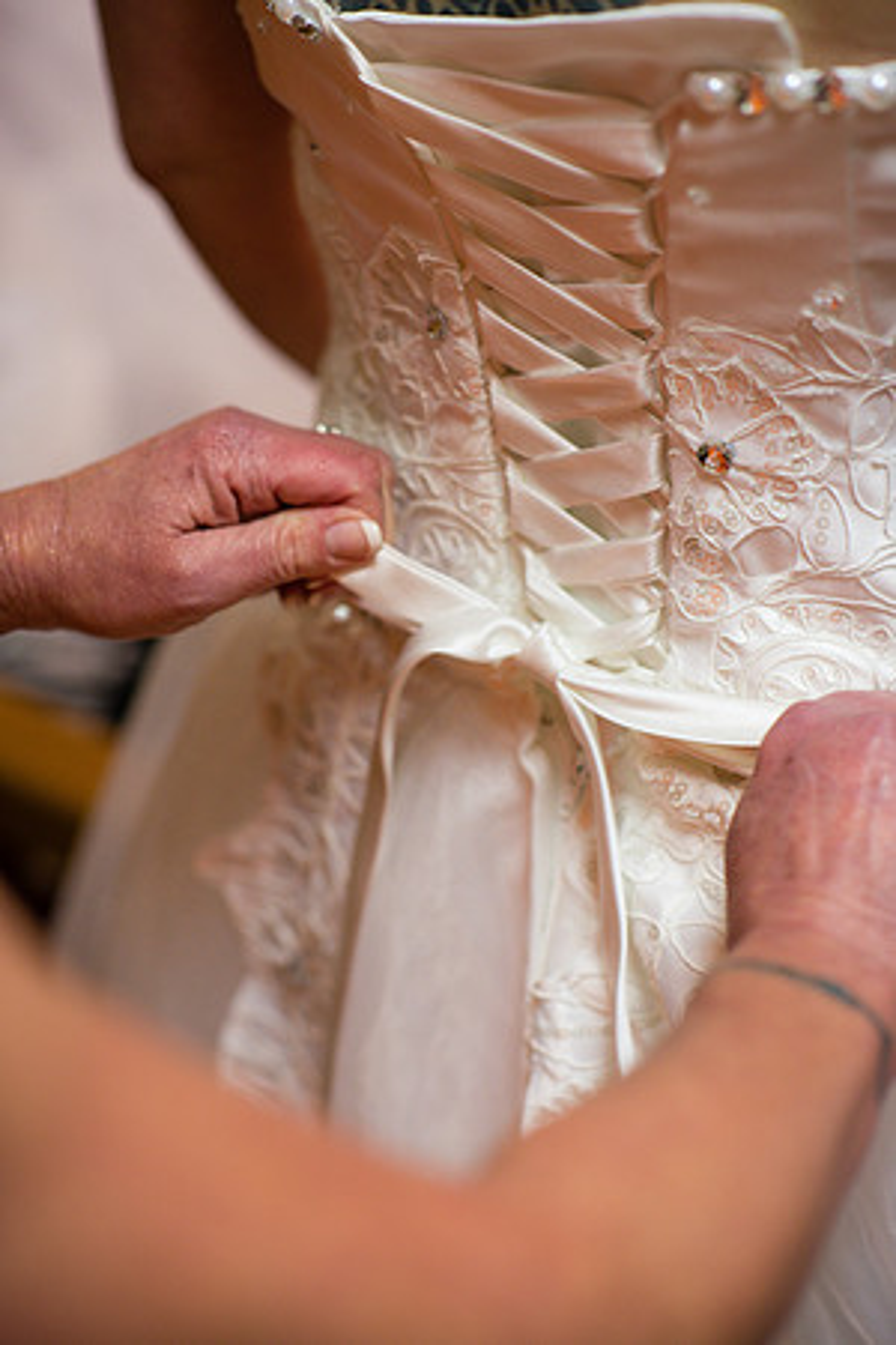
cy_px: 672
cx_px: 448
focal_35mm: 85
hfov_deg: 16.1
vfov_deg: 23.9
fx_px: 3173
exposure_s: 1/125
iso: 1000
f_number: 2.5
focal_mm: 85
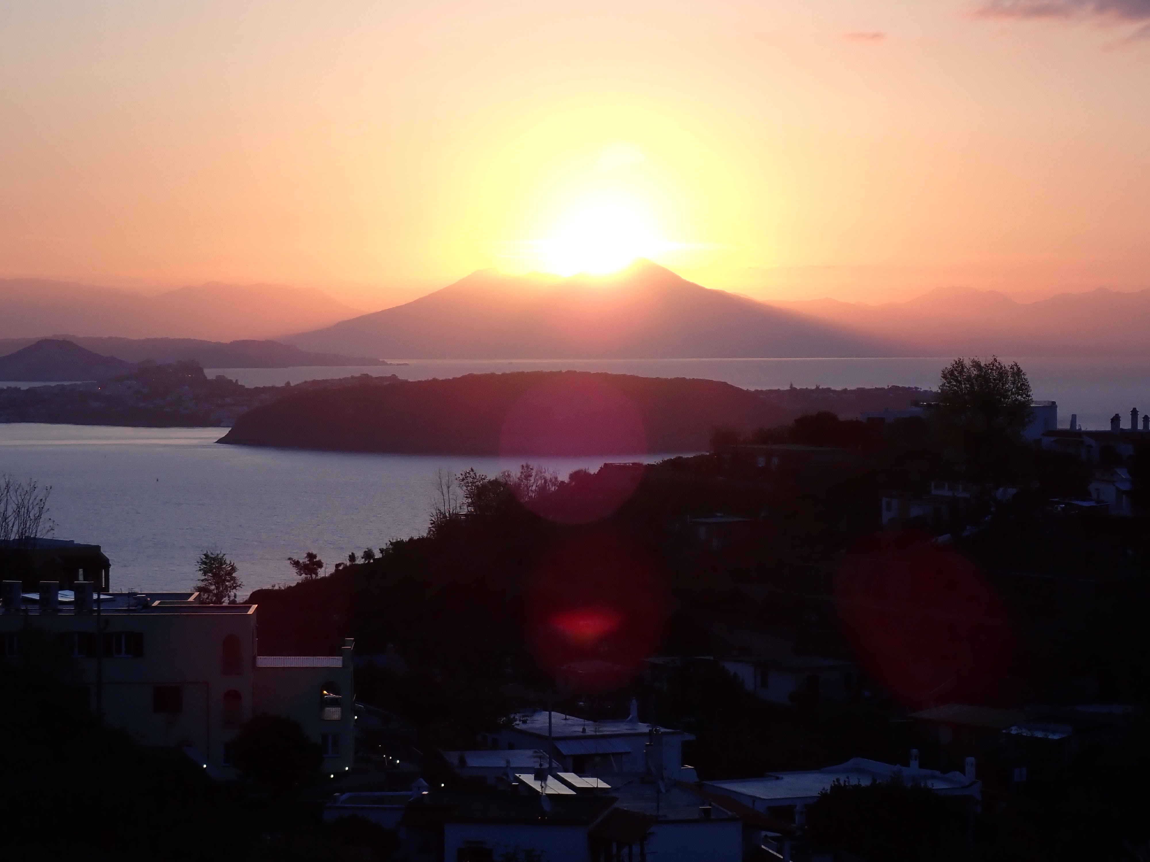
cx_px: 575
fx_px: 3322
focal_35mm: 100
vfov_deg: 14.8
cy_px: 431
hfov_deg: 19.6
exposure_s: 1/400
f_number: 4.9
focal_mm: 18
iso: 160
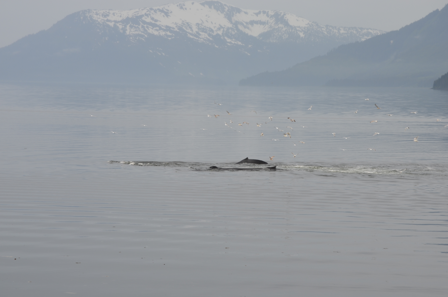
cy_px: 148
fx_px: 1714
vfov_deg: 9.9
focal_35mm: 138
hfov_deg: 14.9
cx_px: 224
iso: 160
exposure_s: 1/125
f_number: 11
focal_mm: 92
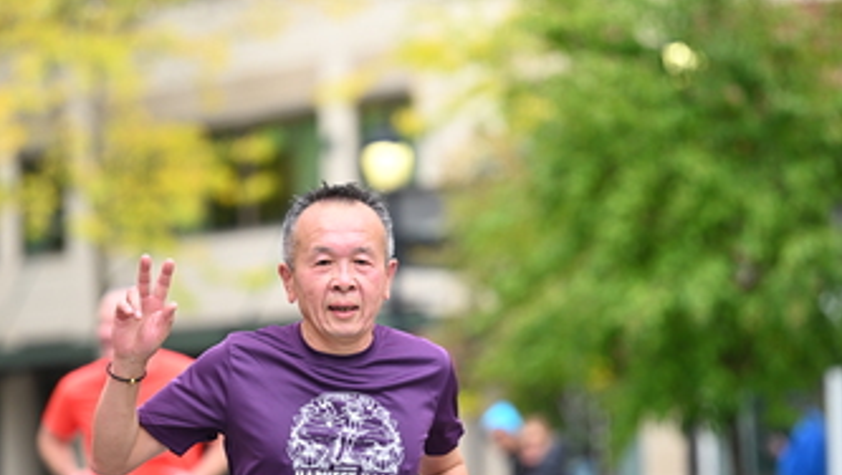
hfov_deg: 8.9
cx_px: 388
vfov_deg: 5.0
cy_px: 328
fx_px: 5408
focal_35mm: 242
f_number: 2.8
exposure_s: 1/1600
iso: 640
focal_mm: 140
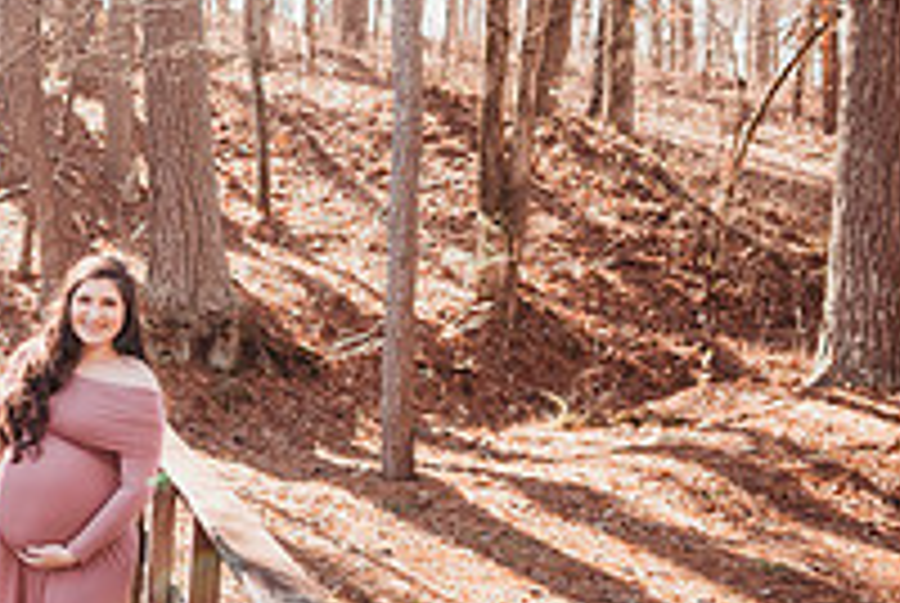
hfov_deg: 26.8
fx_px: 1803
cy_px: 187
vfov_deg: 18.9
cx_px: 45
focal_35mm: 72
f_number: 2.2
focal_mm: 24
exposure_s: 1/500
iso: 100
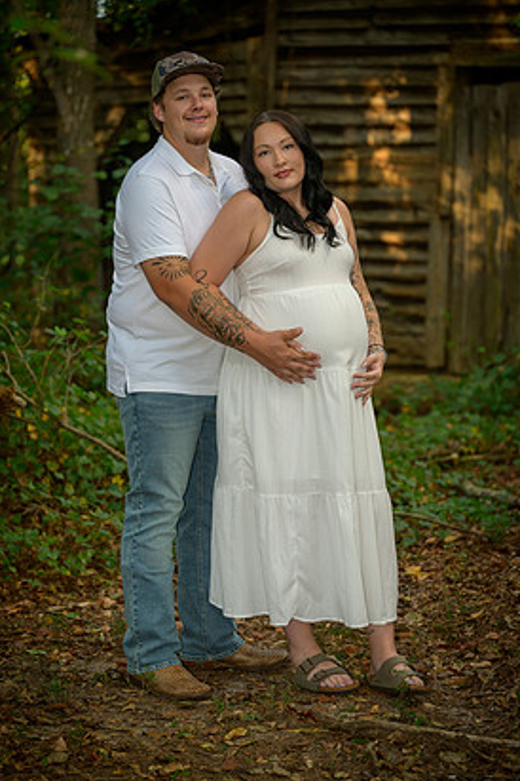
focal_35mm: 115
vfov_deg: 17.8
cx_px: 249
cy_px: 390
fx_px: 2491
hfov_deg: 11.9
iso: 200
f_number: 3.3
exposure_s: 1/60
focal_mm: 105
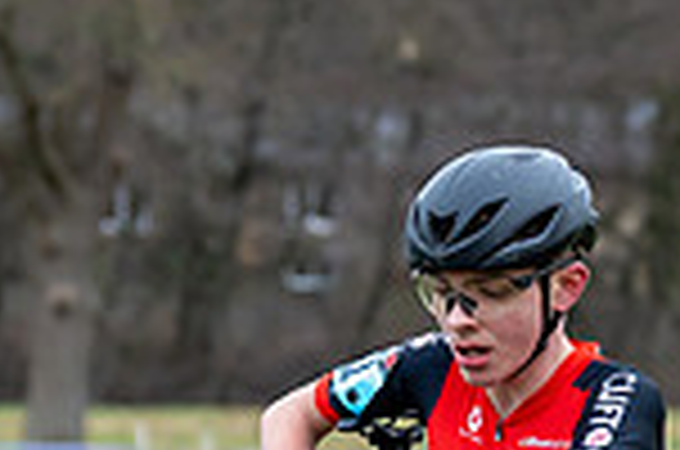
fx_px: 8482
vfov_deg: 3.0
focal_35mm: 450
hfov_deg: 4.6
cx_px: 431
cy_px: 428
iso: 1000
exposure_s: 1/1000
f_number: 3.2
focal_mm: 72
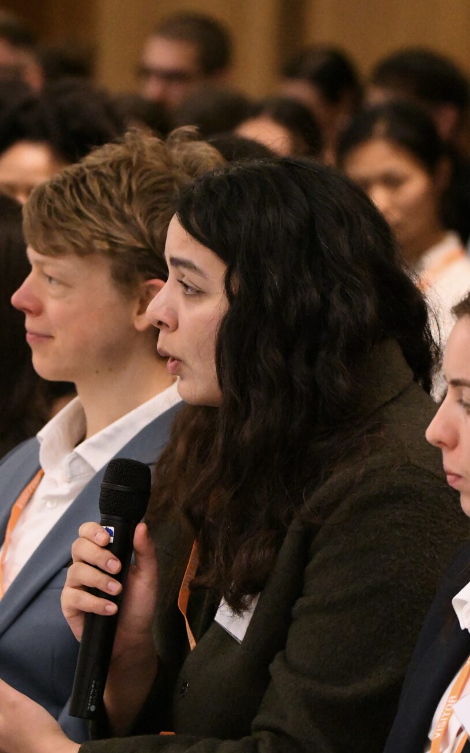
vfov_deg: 7.8
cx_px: 189
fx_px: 5537
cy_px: 414
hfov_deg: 4.9
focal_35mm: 270
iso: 18000
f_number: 5
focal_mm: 150
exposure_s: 1/250
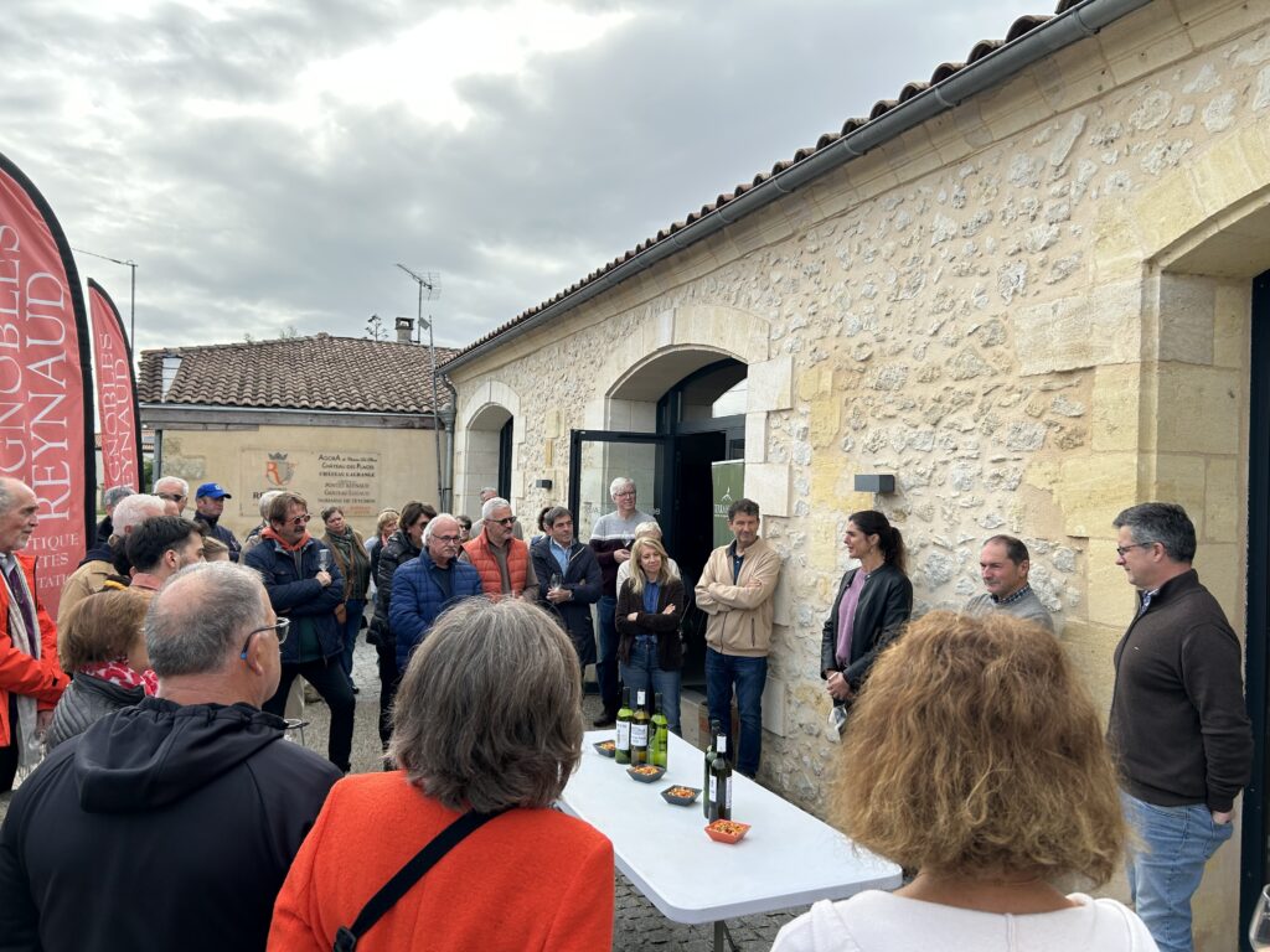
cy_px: 476
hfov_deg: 67.3
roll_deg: -1.4
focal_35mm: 26
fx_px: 954
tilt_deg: +1.2
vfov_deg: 53.1
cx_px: 635
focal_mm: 5.7
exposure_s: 1/2045
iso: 50
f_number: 1.5
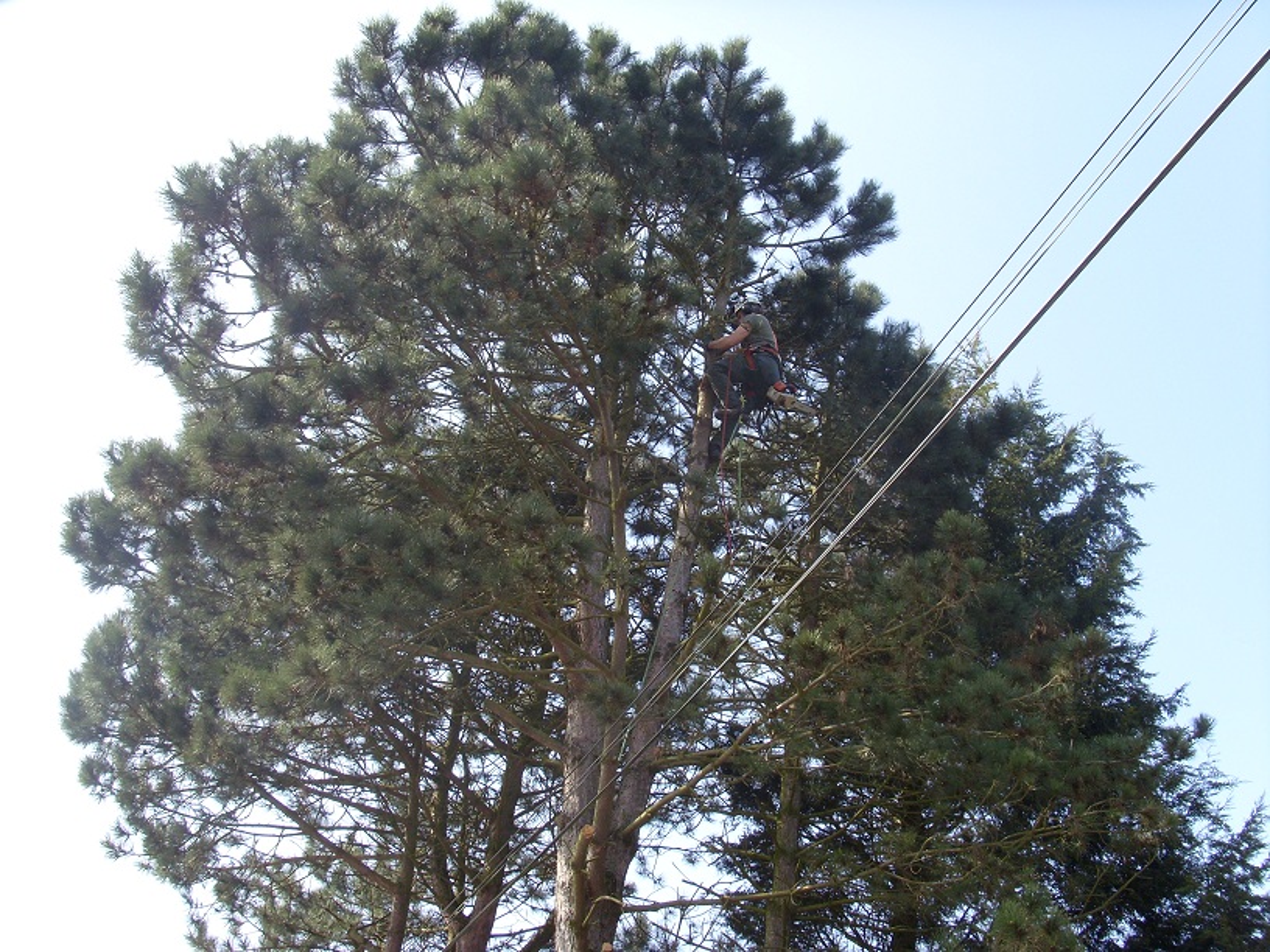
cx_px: 635
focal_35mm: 36
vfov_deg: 39.7
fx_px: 1321
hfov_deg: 51.4
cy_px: 476
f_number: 5.5
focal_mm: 6
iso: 80
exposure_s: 1/180
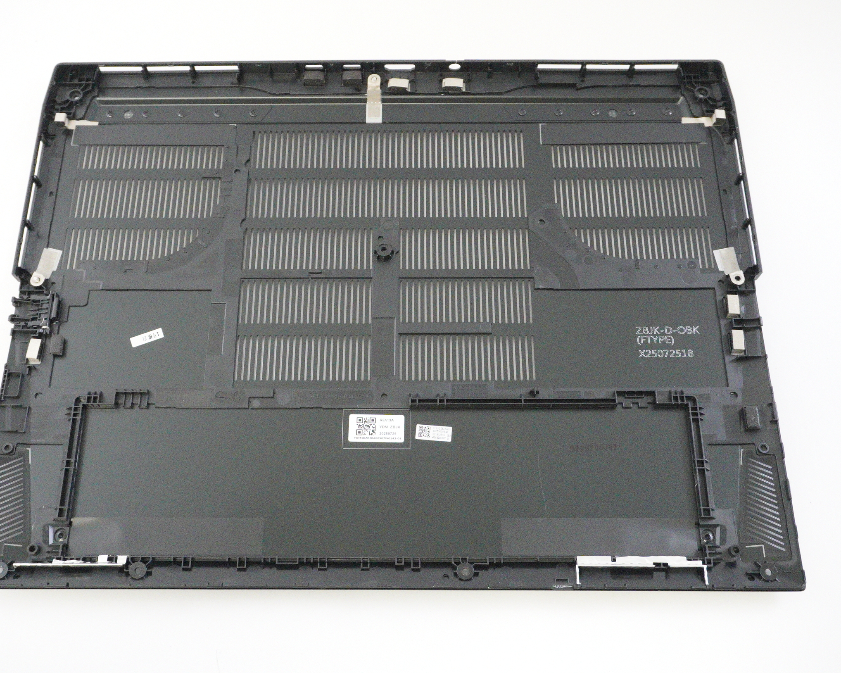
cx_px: 400
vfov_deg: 39.2
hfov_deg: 47.9
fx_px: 946
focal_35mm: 38
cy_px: 340
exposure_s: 1/250
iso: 12800
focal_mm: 22
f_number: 5.6
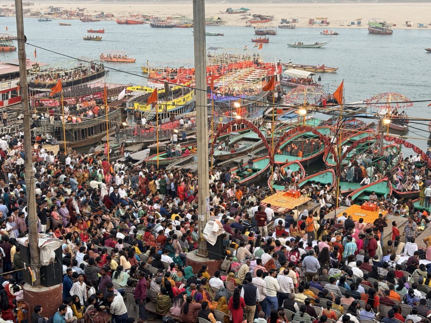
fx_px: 660
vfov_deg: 27.5
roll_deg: +1.1
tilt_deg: -13.6
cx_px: 218
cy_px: 163
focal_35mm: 53
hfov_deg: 36.2
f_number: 1.6
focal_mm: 5.96
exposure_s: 1/145
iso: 40
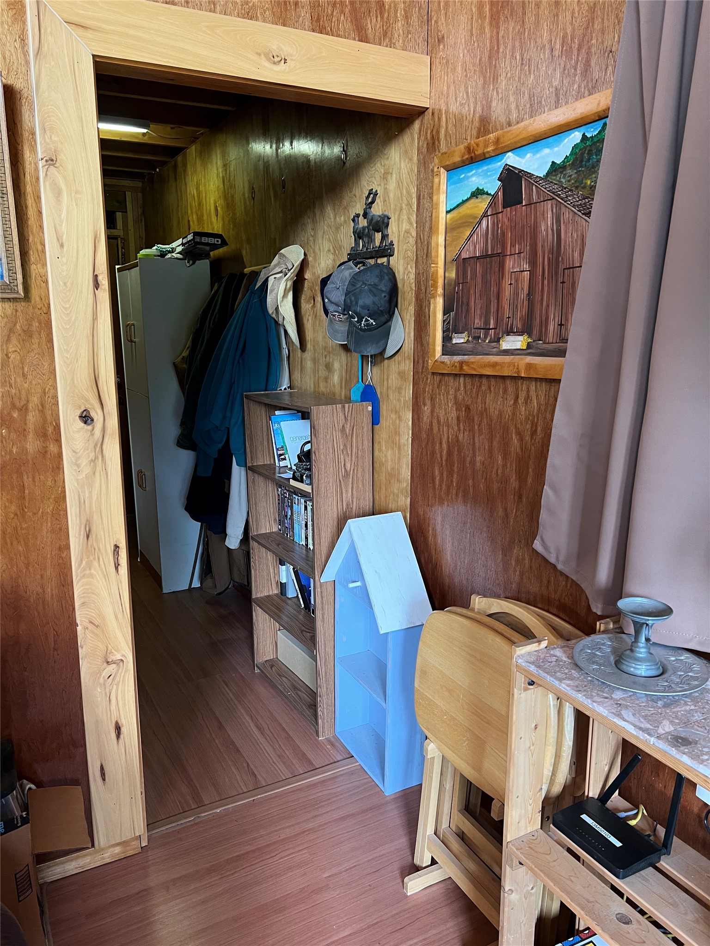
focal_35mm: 26
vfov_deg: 67.3
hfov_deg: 53.1
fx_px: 711
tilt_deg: -12.8
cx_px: 355
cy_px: 473
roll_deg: +0.1
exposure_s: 1/60
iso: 200
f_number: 1.5
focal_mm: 5.7
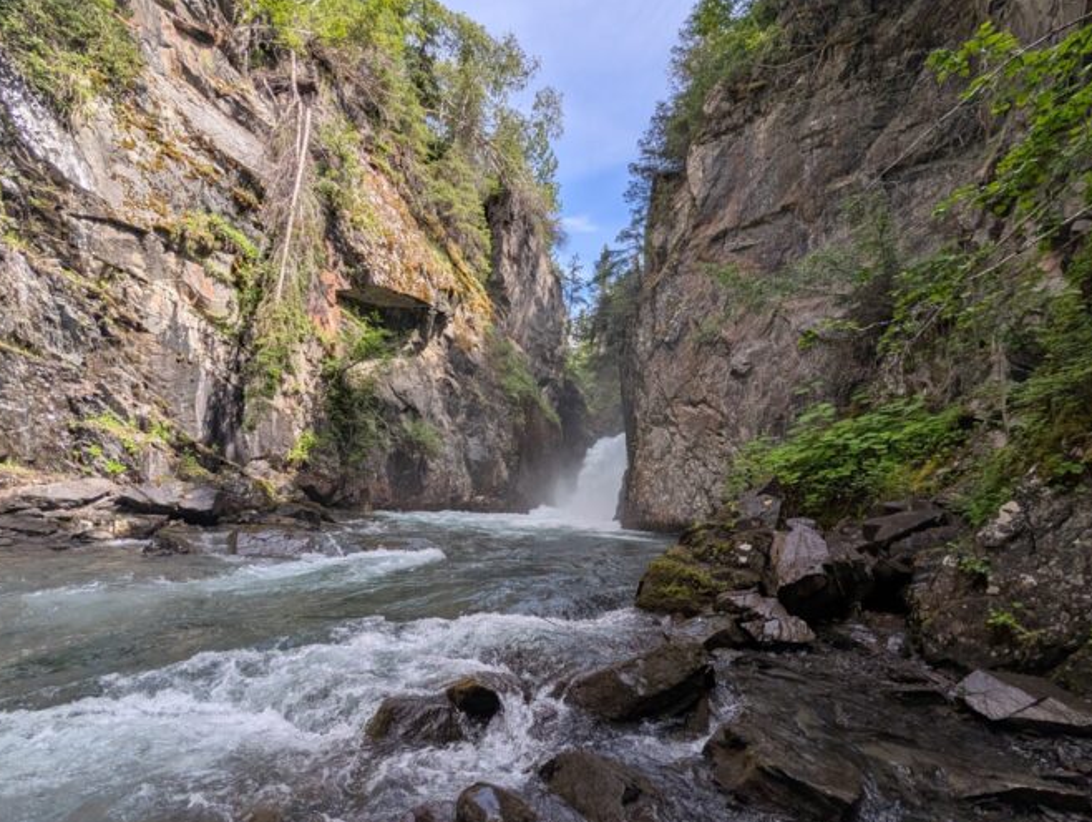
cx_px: 506
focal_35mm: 14
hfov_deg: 101.8
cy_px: 477
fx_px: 442
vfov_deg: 85.1
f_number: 1.7
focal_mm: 2.02
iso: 51
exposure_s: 1/1300
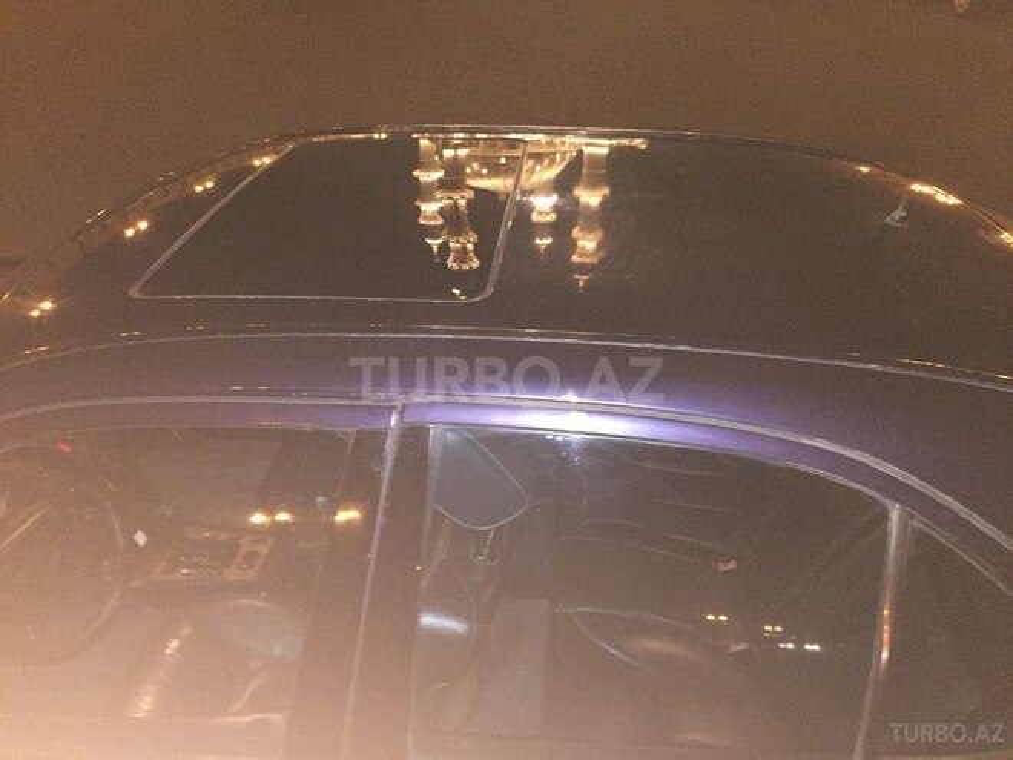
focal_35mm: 29
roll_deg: +1.7
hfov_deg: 61.7
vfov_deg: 48.2
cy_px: 380
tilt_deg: -30.7
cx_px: 506
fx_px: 849
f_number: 2.2
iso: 400
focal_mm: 4.15
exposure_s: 1/17
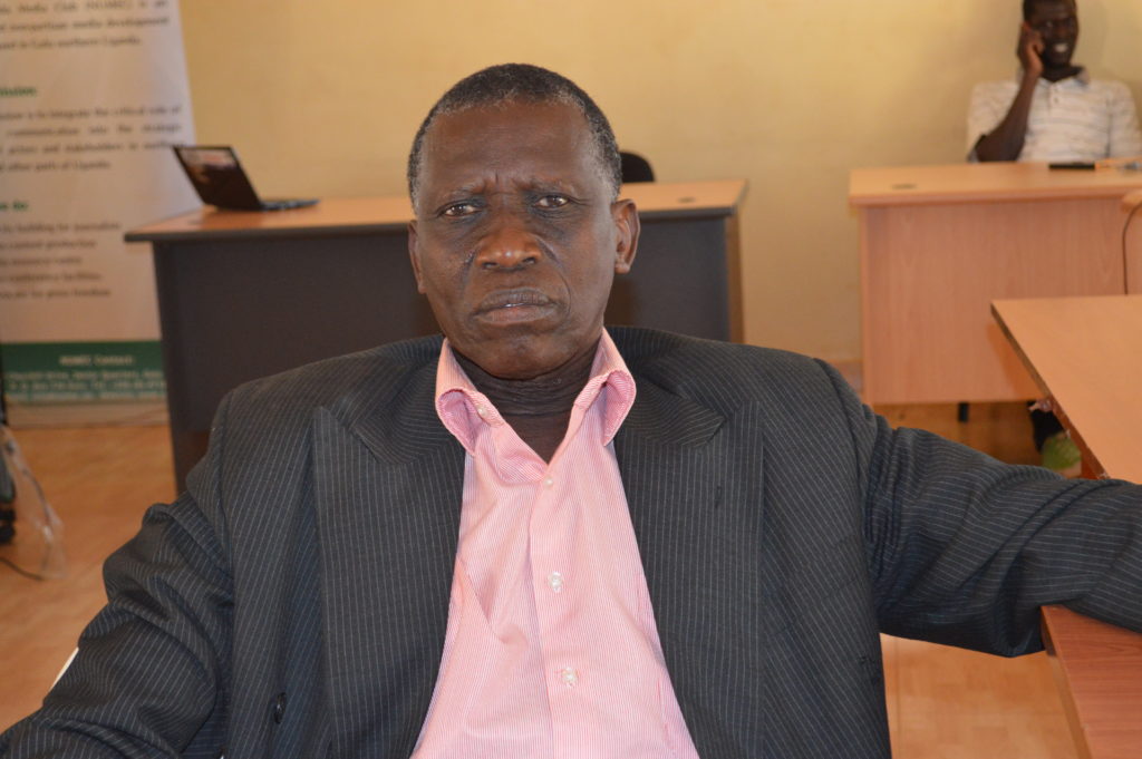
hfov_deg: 33.4
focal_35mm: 60
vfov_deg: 22.6
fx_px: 1902
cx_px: 571
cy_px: 380
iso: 1800
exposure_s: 1/60
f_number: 5.3
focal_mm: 40
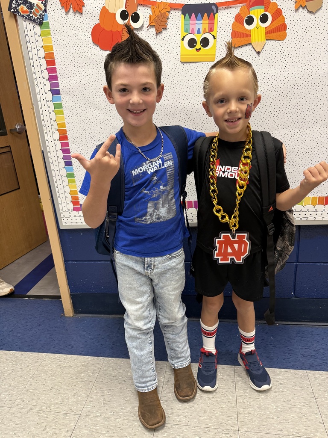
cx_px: 164
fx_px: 303
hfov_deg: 56.8
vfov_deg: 71.6
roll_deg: +3.5
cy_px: 219
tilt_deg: -18.3
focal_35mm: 24
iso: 250
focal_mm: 6.76
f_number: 1.78
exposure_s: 1/60
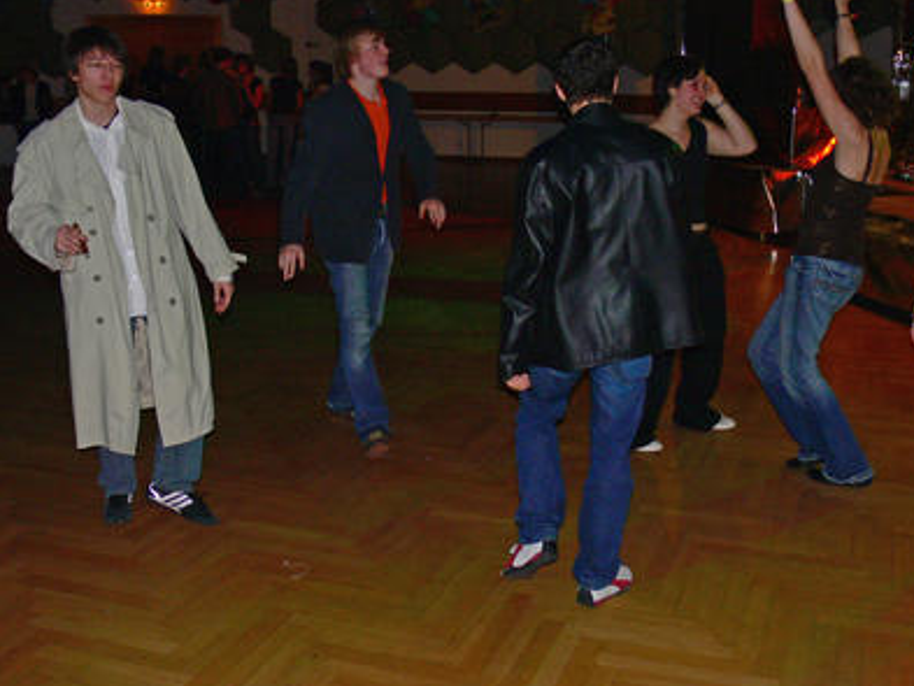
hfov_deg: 44.7
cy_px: 295
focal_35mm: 42
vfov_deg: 34.3
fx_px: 1109
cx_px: 509
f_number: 2.8
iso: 100
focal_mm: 7.4
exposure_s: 1/30
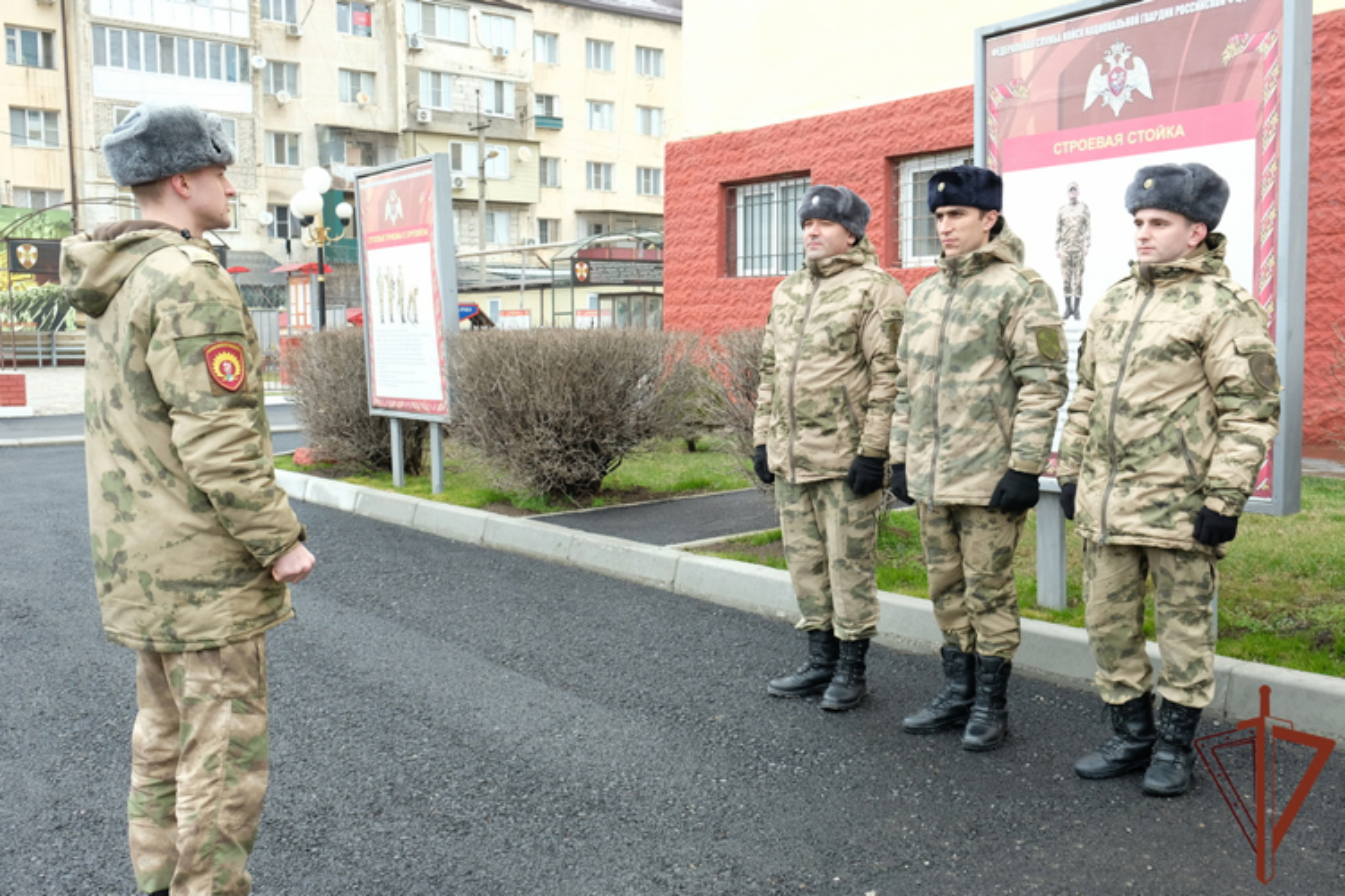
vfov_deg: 40.0
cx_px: 672
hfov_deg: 57.2
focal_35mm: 33
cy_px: 448
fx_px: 1233
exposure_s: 1/200
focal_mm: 22.3
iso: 800
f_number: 5.6
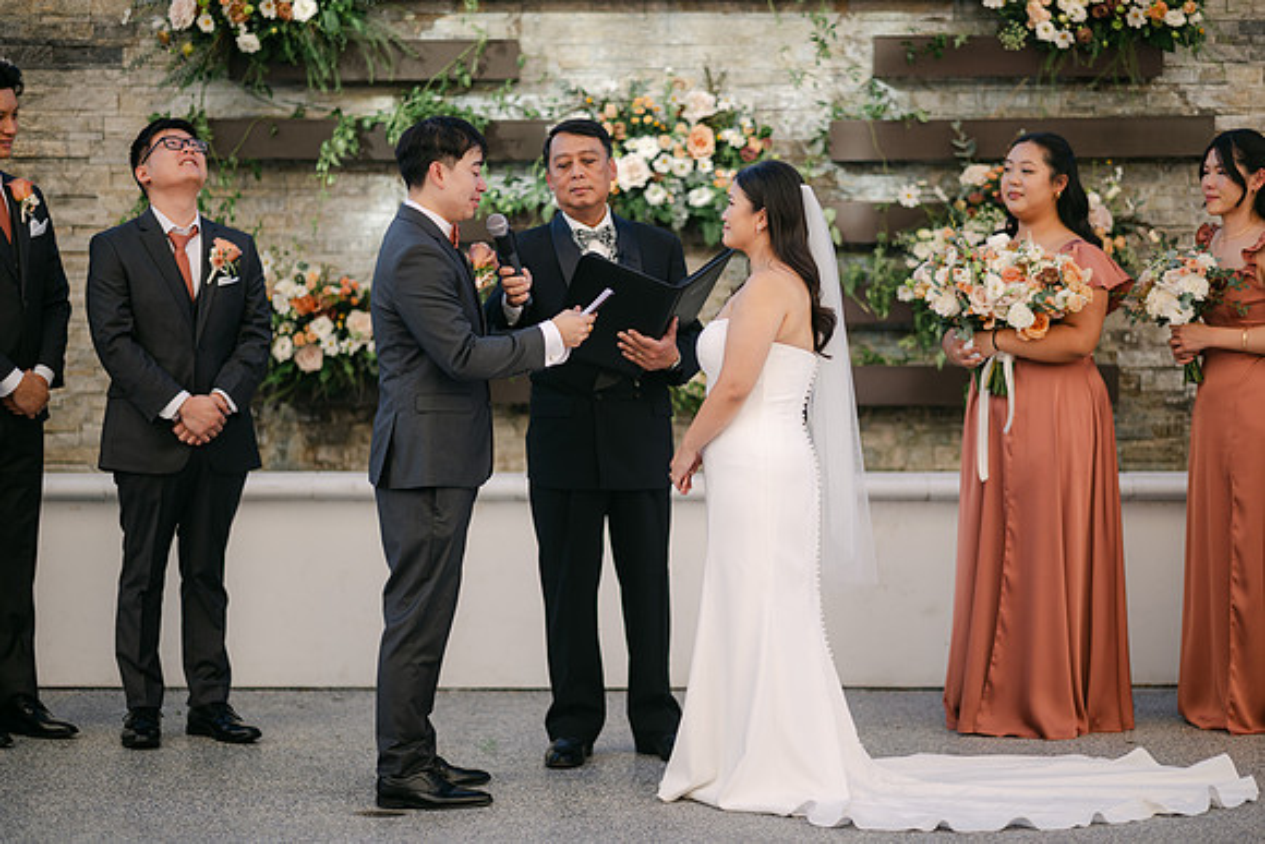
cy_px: 422
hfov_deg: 19.5
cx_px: 632
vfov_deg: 13.0
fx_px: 3690
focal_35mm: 105
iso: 64
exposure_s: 1/2500
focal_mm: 105
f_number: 1.4
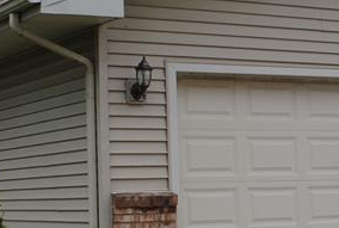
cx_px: 292
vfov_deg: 12.7
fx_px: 1020
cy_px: 198
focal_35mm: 108
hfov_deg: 18.6
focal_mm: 20
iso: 110
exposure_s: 1/125
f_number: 5.6
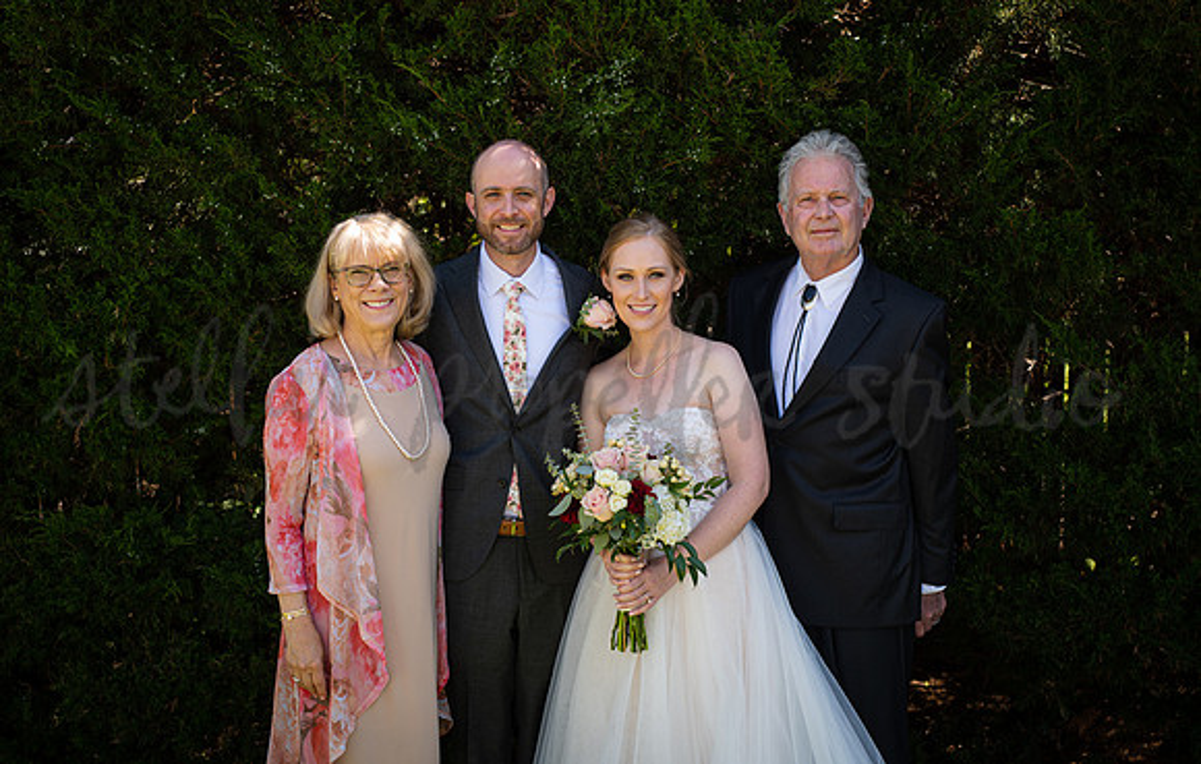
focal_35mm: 59
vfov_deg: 22.4
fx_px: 1933
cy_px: 353
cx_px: 583
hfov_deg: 34.5
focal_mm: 50
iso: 100
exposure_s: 1/200
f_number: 3.5
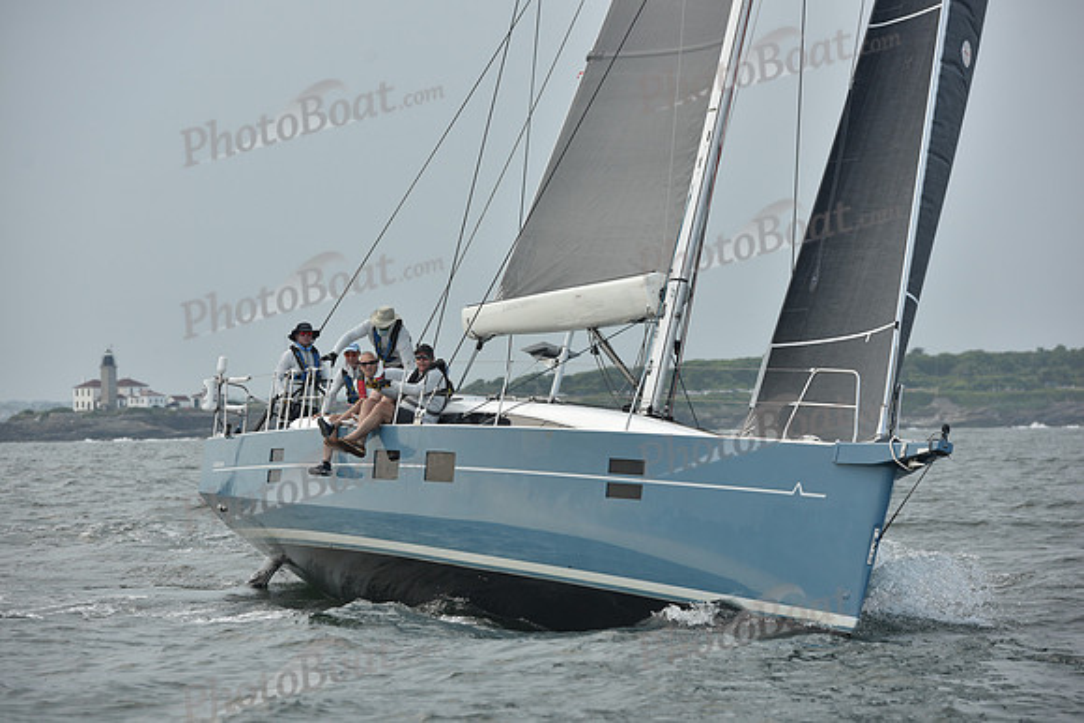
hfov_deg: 13.7
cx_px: 542
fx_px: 4518
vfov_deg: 9.2
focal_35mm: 150
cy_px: 362
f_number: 5.6
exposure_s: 1/800
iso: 250
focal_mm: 150
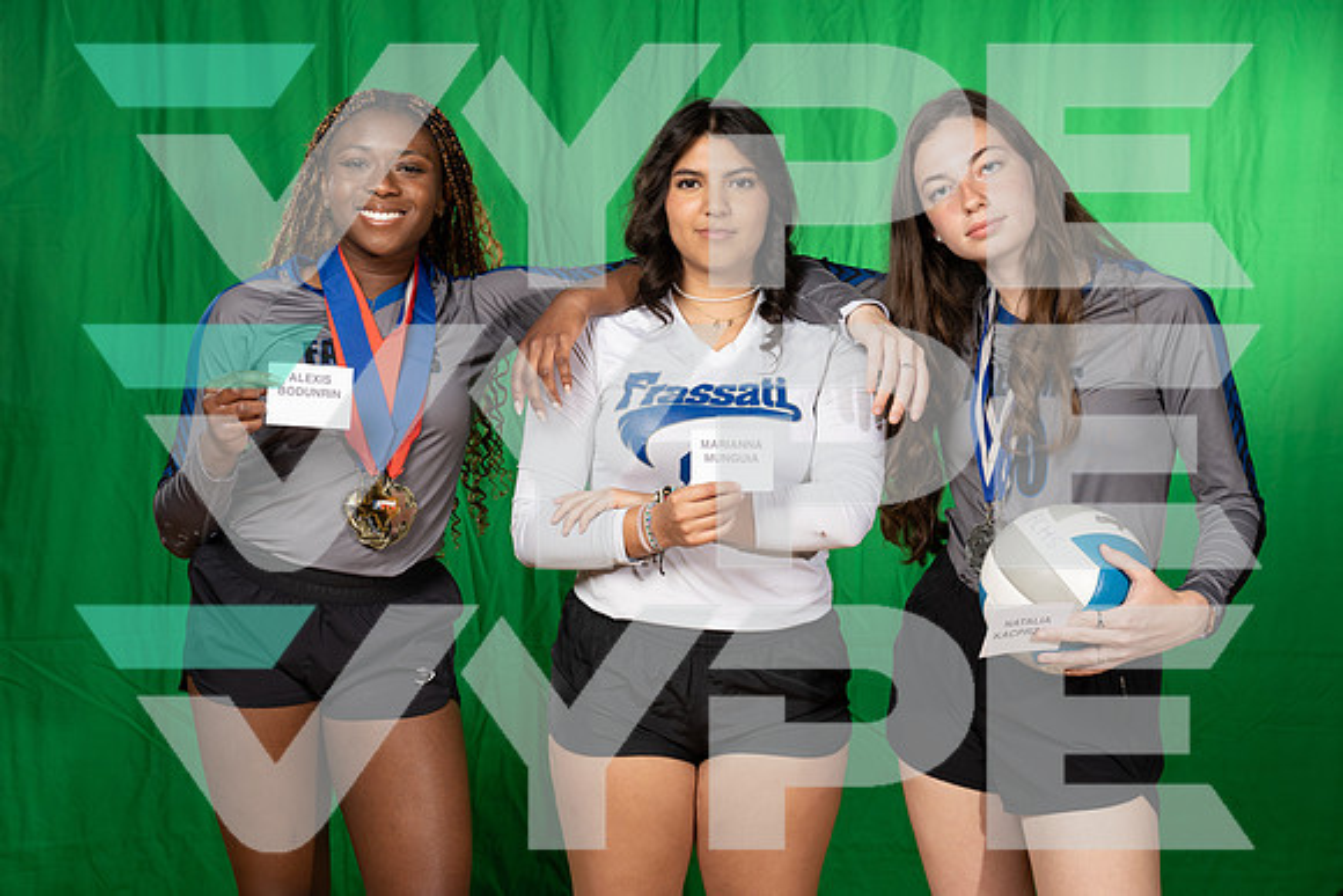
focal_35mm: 62
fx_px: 2313
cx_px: 672
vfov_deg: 21.9
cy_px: 448
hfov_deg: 32.4
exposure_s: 1/250
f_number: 5.6
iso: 160
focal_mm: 62
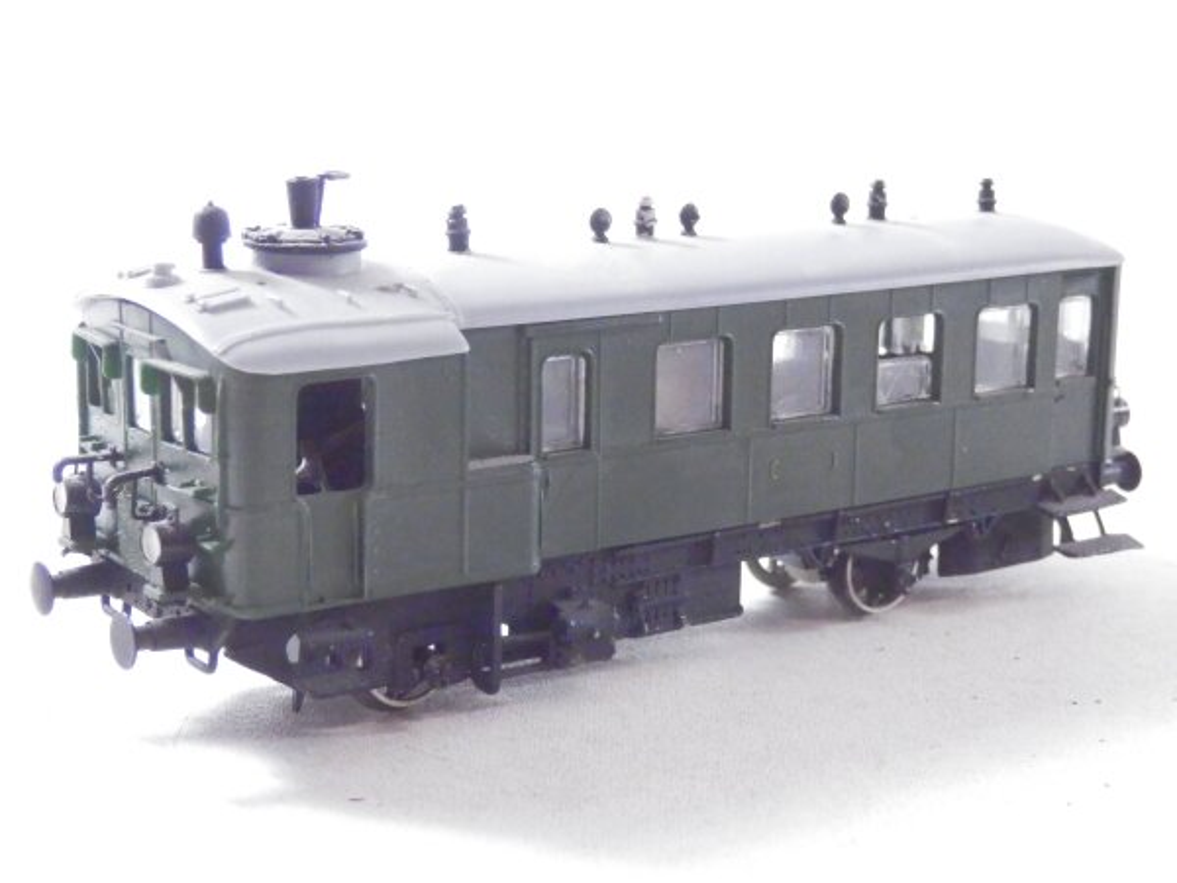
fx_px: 2244
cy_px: 442
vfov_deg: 22.3
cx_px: 588
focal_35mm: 66
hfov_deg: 29.4
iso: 2500
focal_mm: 11.9
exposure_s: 1/160
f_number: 4.4
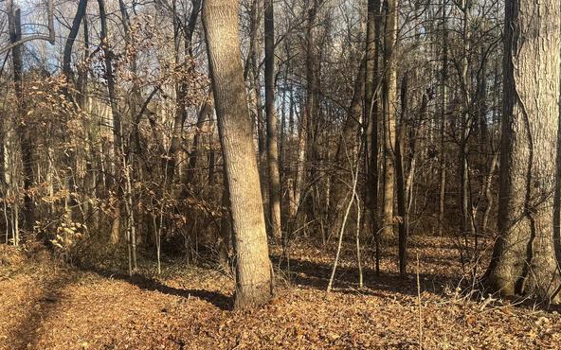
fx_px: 673
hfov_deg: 45.1
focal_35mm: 44
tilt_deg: -4.8
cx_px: 228
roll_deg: +0.7
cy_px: 228
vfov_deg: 29.1
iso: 80
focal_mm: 6.76
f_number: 1.78
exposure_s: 1/1637
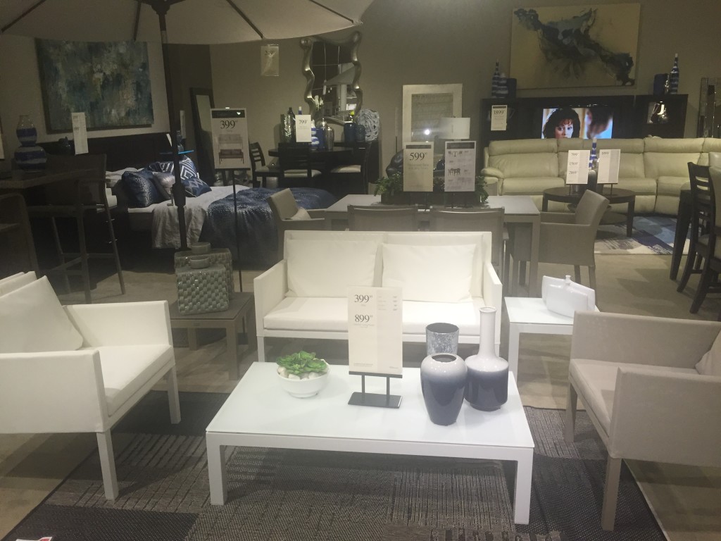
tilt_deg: -14.9
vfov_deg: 48.2
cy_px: 270
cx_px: 360
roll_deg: +0.0
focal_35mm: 29
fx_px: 604
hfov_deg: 61.7
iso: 50
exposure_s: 1/30
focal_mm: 4.15
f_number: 2.2
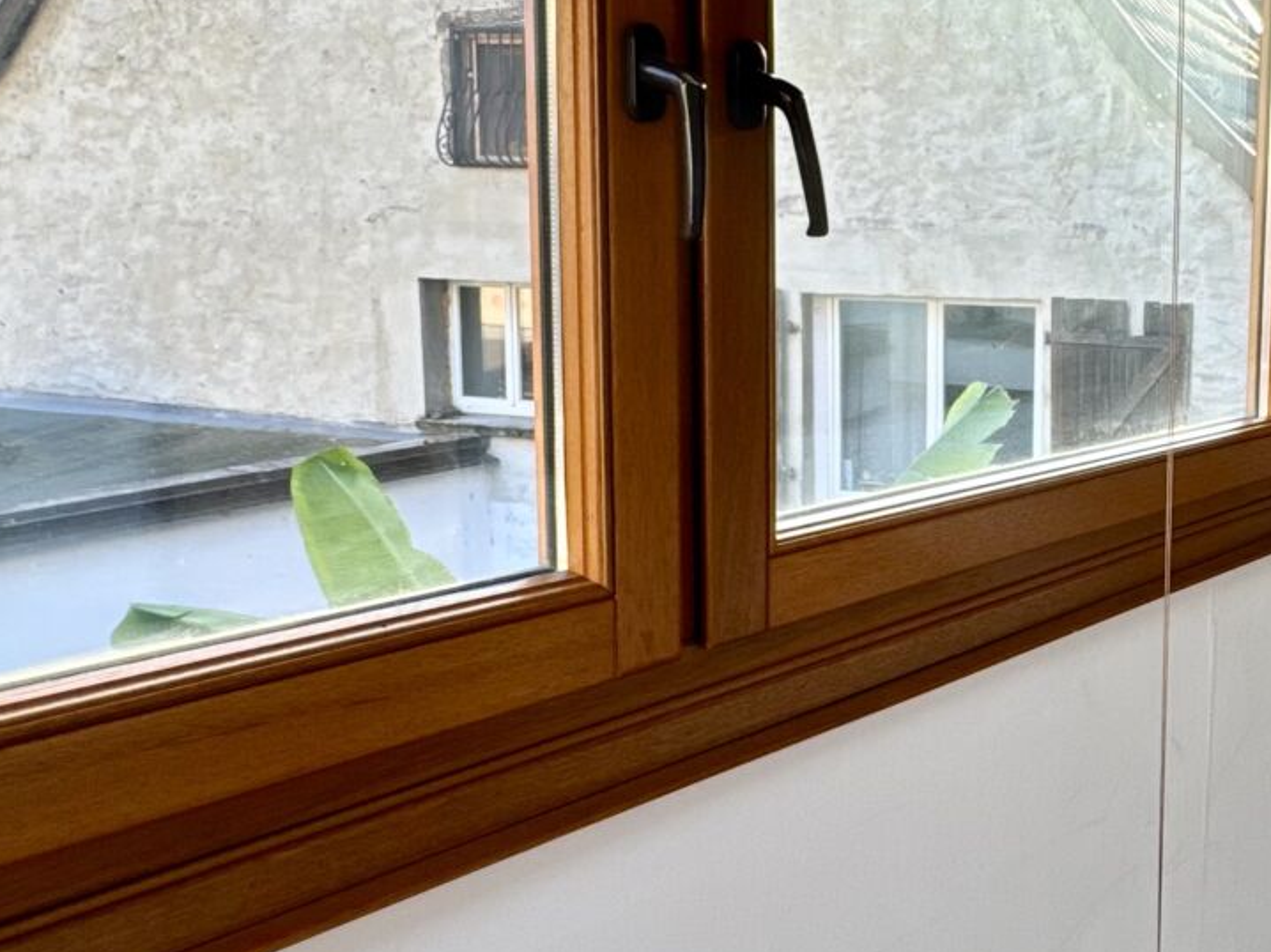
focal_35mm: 39
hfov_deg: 44.1
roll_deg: -0.9
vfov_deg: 36.7
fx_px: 1431
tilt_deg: -6.8
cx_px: 1119
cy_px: 407
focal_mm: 2.22
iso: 40
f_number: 2.2
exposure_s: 1/109
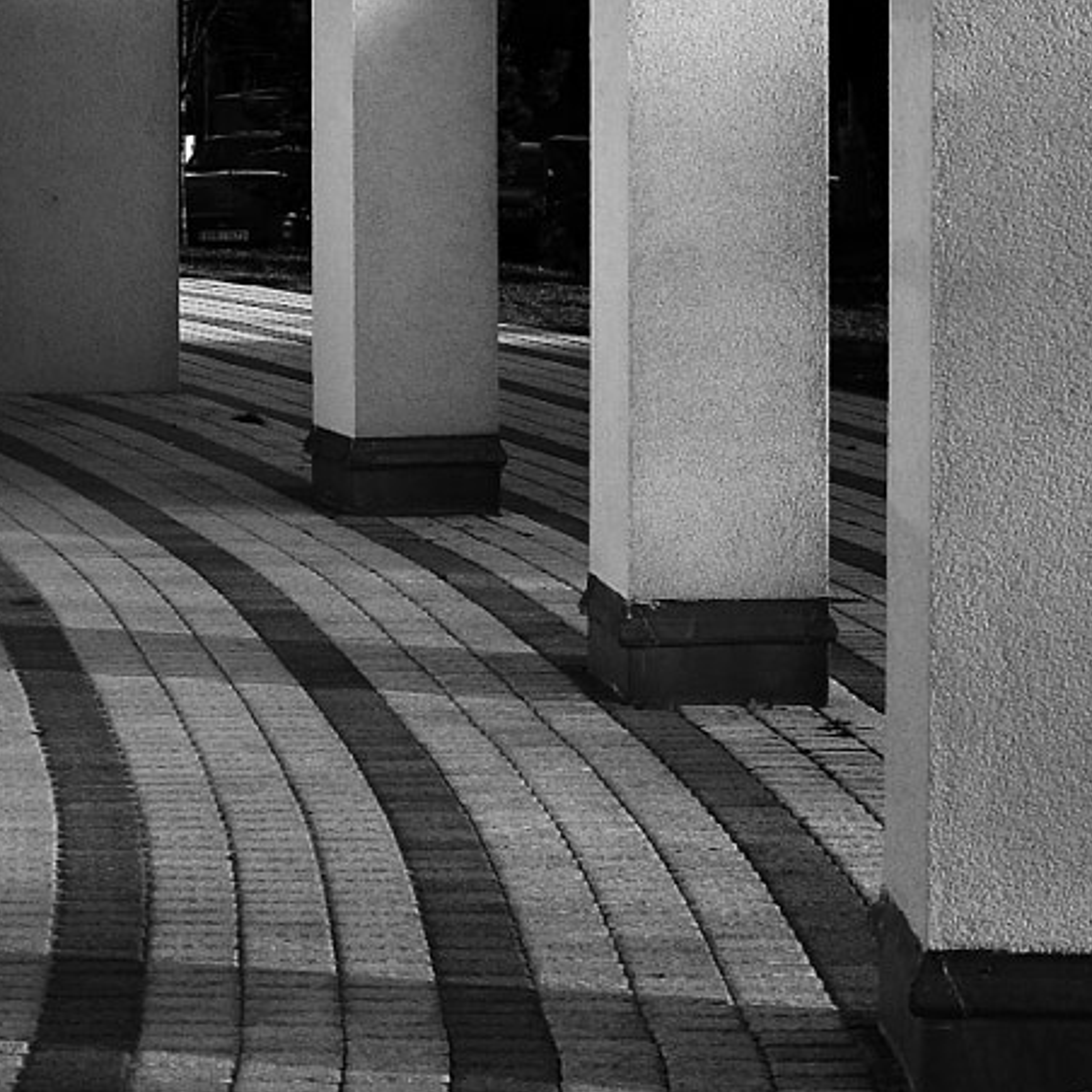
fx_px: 3712
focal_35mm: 104
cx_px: 86
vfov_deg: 16.4
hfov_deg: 16.5
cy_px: 34
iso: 100
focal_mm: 18
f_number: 3.5
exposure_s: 1/1250
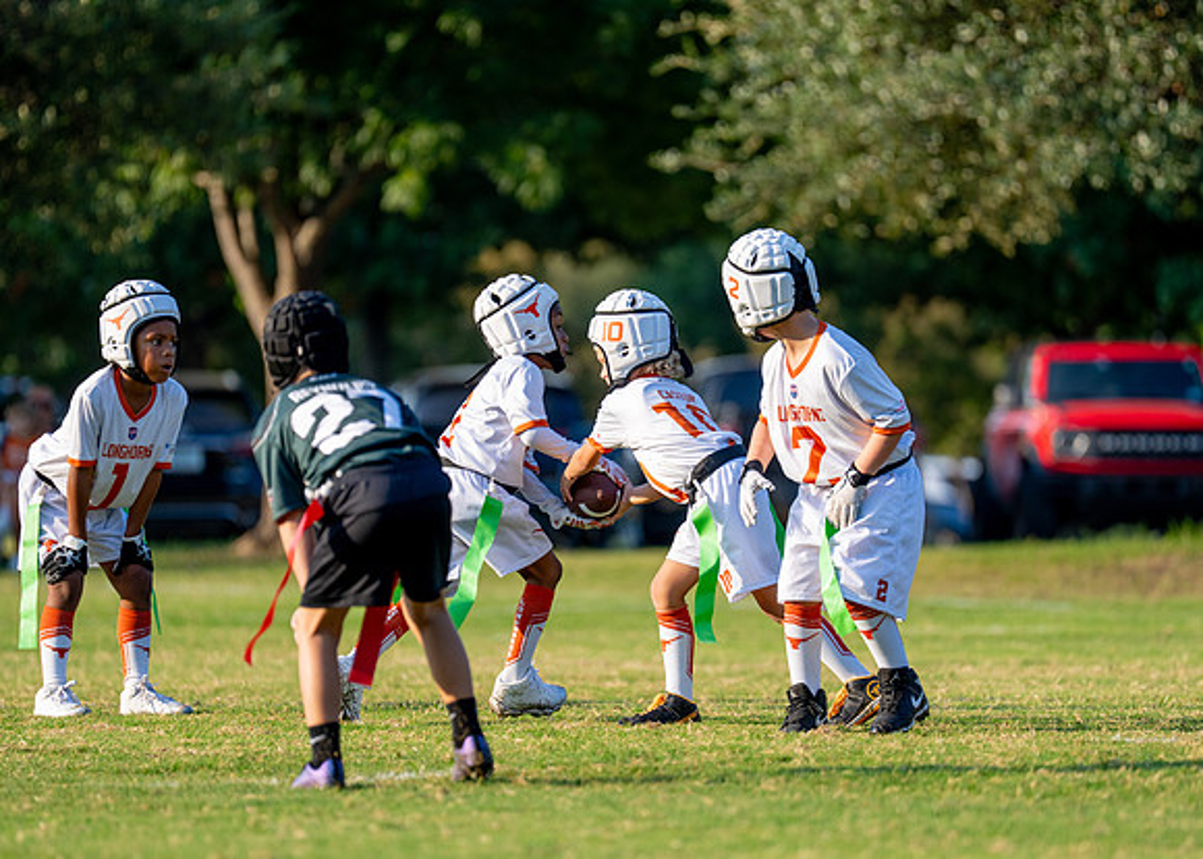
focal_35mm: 265
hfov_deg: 7.6
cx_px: 647
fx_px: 9046
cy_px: 454
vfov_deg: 5.4
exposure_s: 1/2000
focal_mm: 200
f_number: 2.8
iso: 200
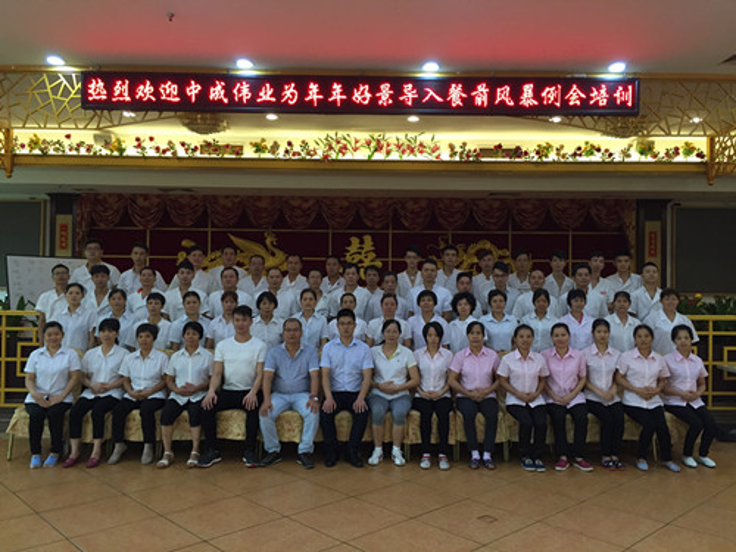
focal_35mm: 29
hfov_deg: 61.7
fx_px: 617
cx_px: 368
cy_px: 276
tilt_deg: +0.4
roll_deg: -1.3
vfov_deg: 48.2
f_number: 2.2
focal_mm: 4.15
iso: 50
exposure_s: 1/30
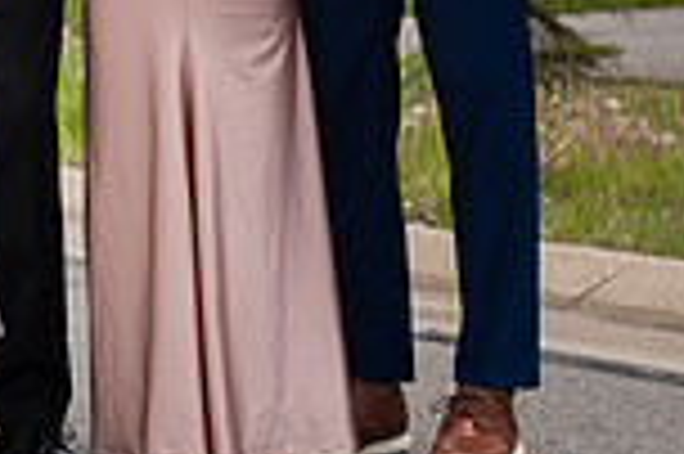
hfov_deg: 10.2
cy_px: -373
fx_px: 3720
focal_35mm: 196
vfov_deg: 6.8
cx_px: -346
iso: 100
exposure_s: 1/400
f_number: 4
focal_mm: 50
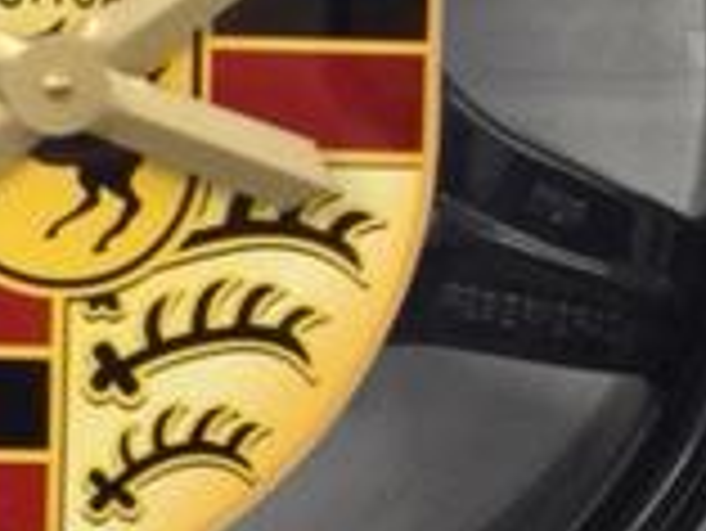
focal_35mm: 126
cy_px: 104
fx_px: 2572
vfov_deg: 11.7
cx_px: 279
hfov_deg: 15.6
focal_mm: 3.3
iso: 125
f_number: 2.4
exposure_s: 1/33
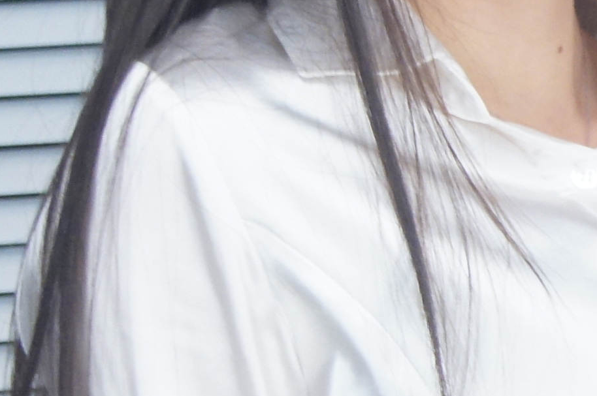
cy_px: 442
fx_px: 6675
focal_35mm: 403
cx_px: 1319
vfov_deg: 3.4
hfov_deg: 5.0
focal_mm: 50
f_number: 5.6
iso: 800
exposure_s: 1/160
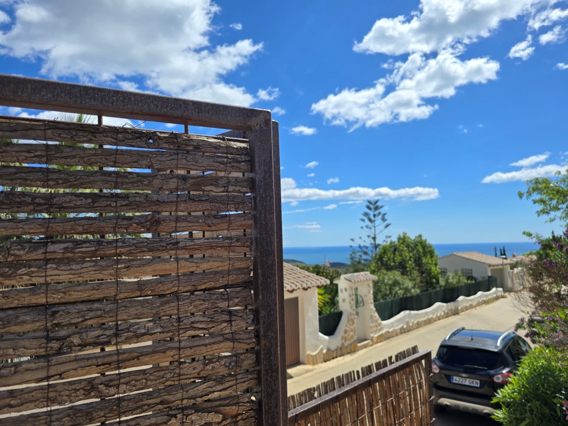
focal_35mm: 23
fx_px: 377
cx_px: 284
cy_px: 213
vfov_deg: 58.9
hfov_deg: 73.9
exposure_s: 1/1163
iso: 12
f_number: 1.7
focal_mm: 6.3
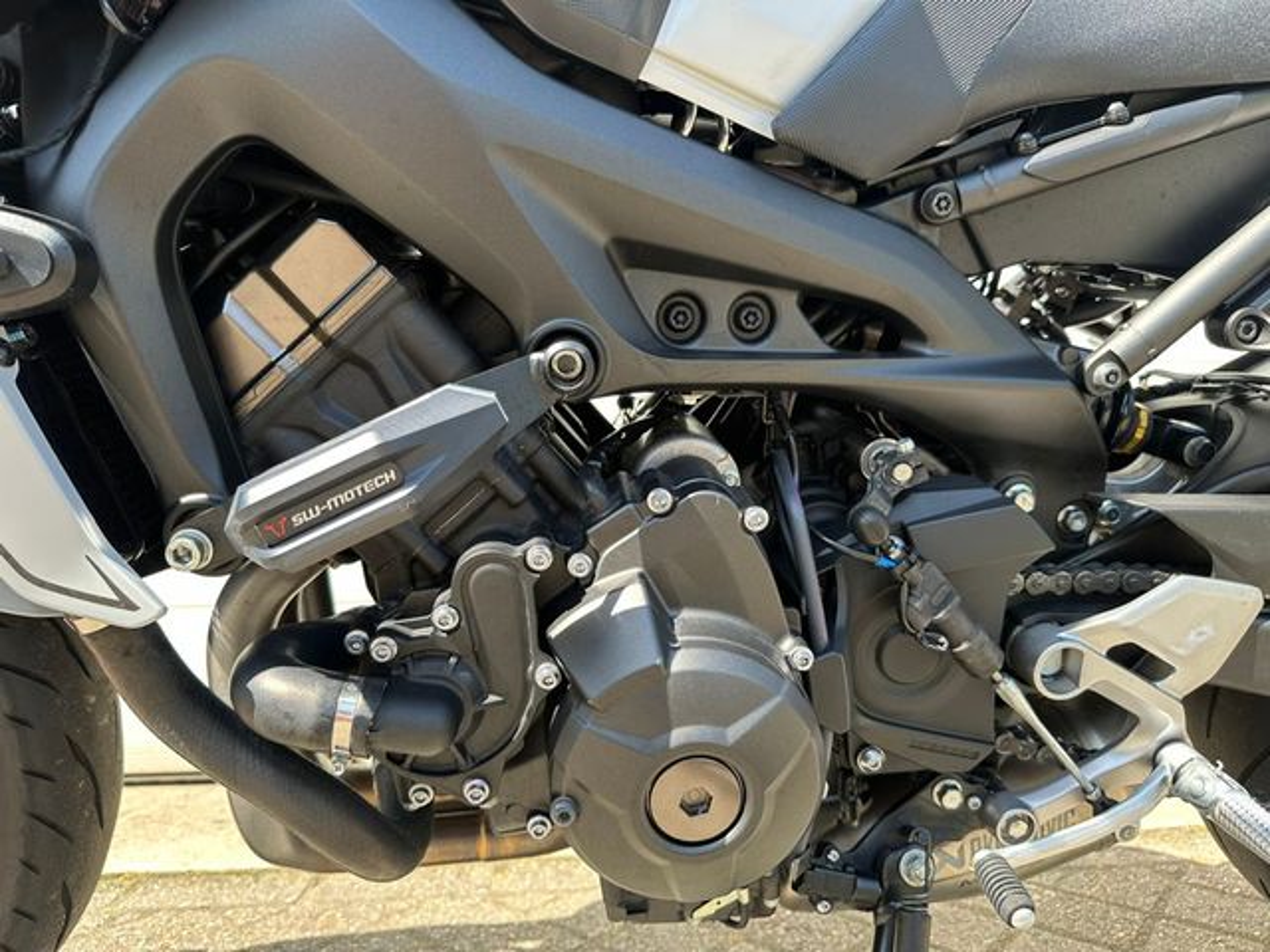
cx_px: 635
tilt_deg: +0.4
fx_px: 881
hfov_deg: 71.6
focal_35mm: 24
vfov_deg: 56.8
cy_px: 476
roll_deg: +0.6
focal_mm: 6.86
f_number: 1.78
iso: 80
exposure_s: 1/364
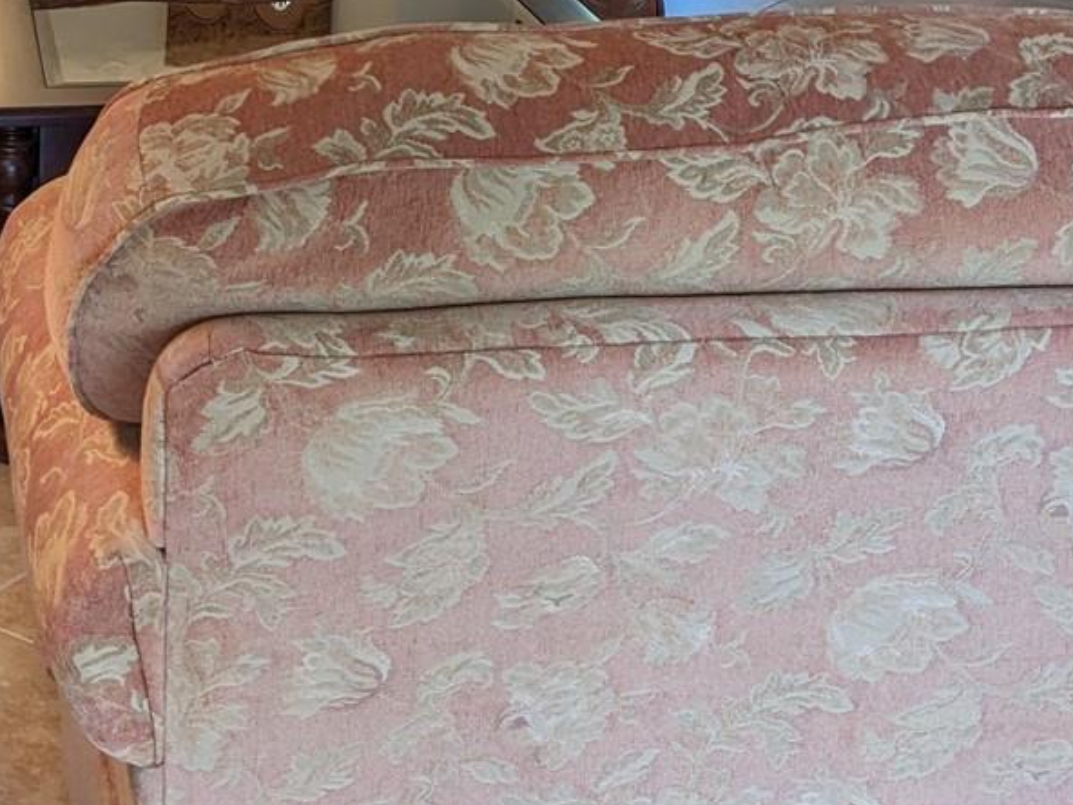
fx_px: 2263
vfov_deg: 18.6
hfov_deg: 26.5
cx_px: 344
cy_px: -259
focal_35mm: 73
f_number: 1.73
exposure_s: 1/120
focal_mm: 4.38
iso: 70
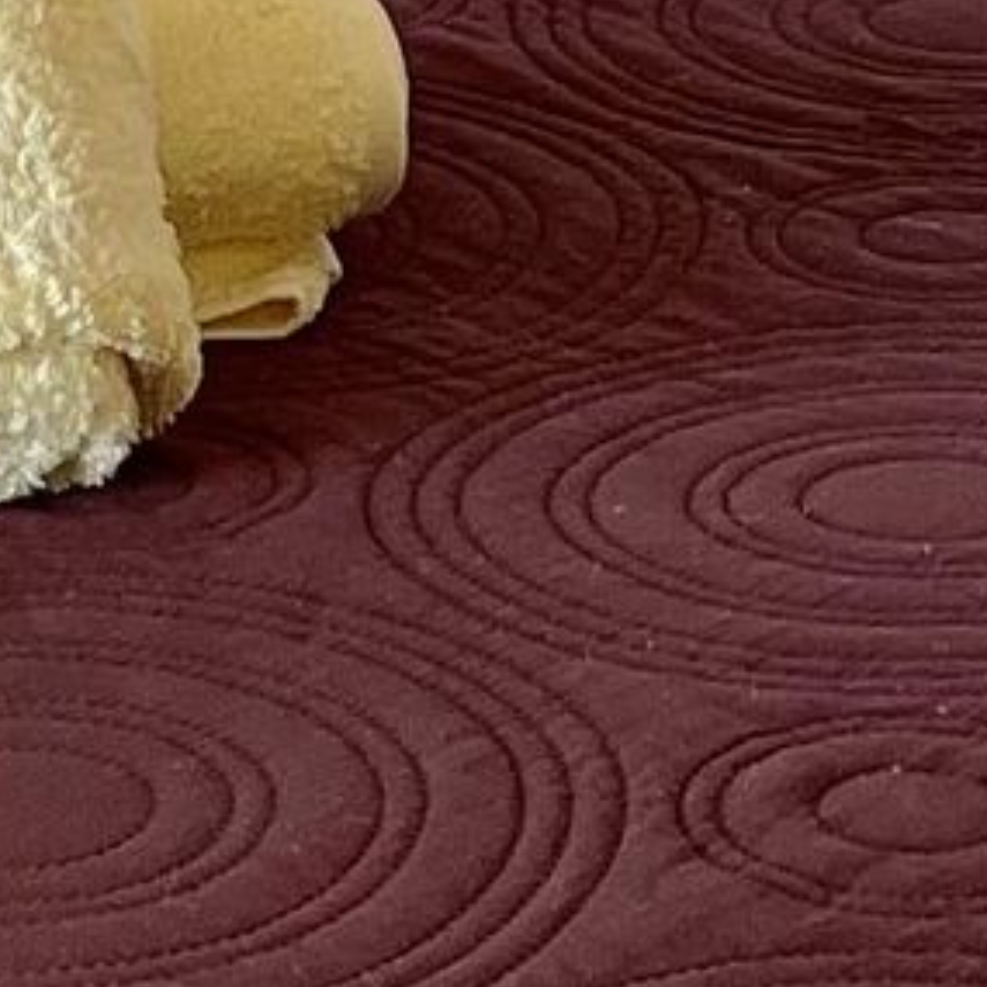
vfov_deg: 7.1
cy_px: -1714
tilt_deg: -6.0
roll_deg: +1.0
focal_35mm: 226
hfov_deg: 7.7
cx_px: 315
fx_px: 7290
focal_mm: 4.2
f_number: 1.6
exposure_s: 1/121
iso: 100
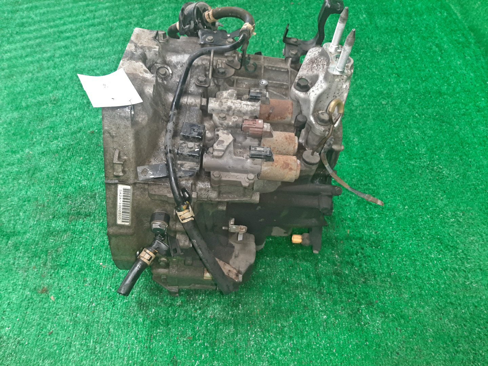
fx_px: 367
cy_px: 183
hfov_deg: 67.3
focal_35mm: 26
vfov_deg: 53.1
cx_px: 244
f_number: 1.7
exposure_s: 1/50
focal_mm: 3.93
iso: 159
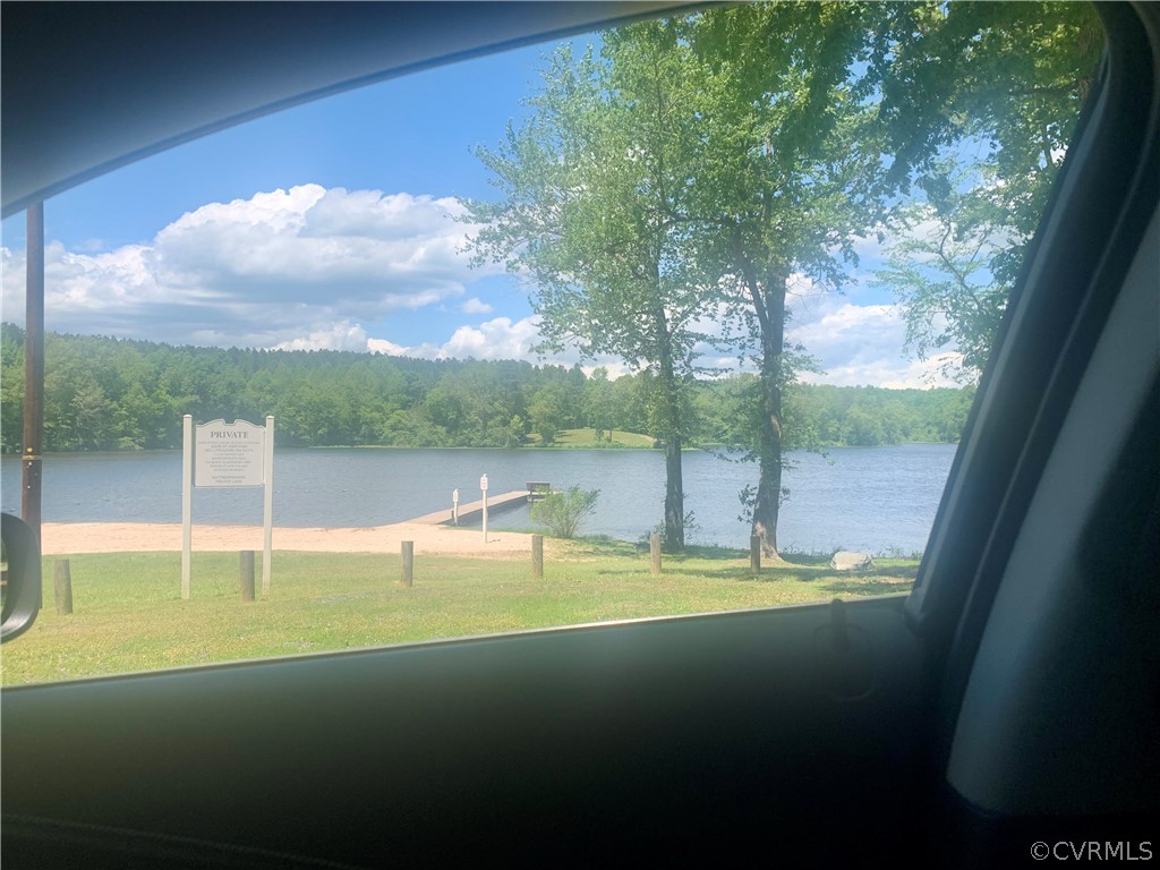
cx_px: 580
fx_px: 871
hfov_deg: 67.3
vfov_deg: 53.1
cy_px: 435
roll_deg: +0.0
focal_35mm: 26
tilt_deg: +2.5
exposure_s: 1/1748
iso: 25
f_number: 1.8
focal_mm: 4.25
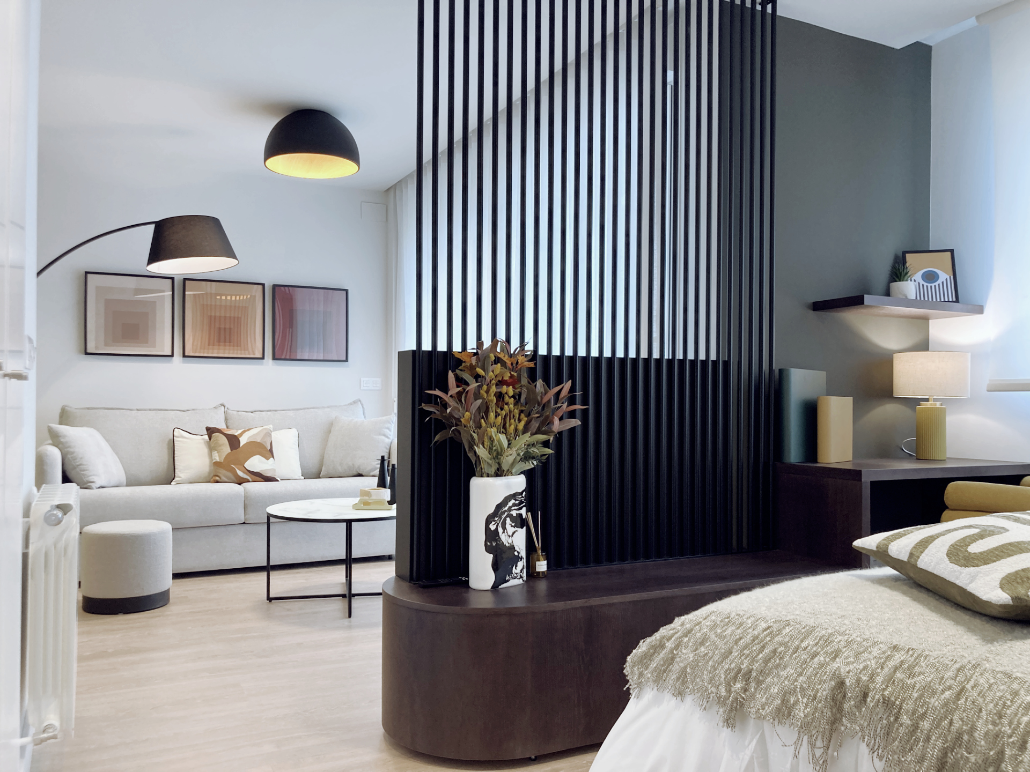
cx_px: 515
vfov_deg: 49.7
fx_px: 833
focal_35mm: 28
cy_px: 386
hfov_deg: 63.4
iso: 64
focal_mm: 4
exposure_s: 1/50
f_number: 1.8
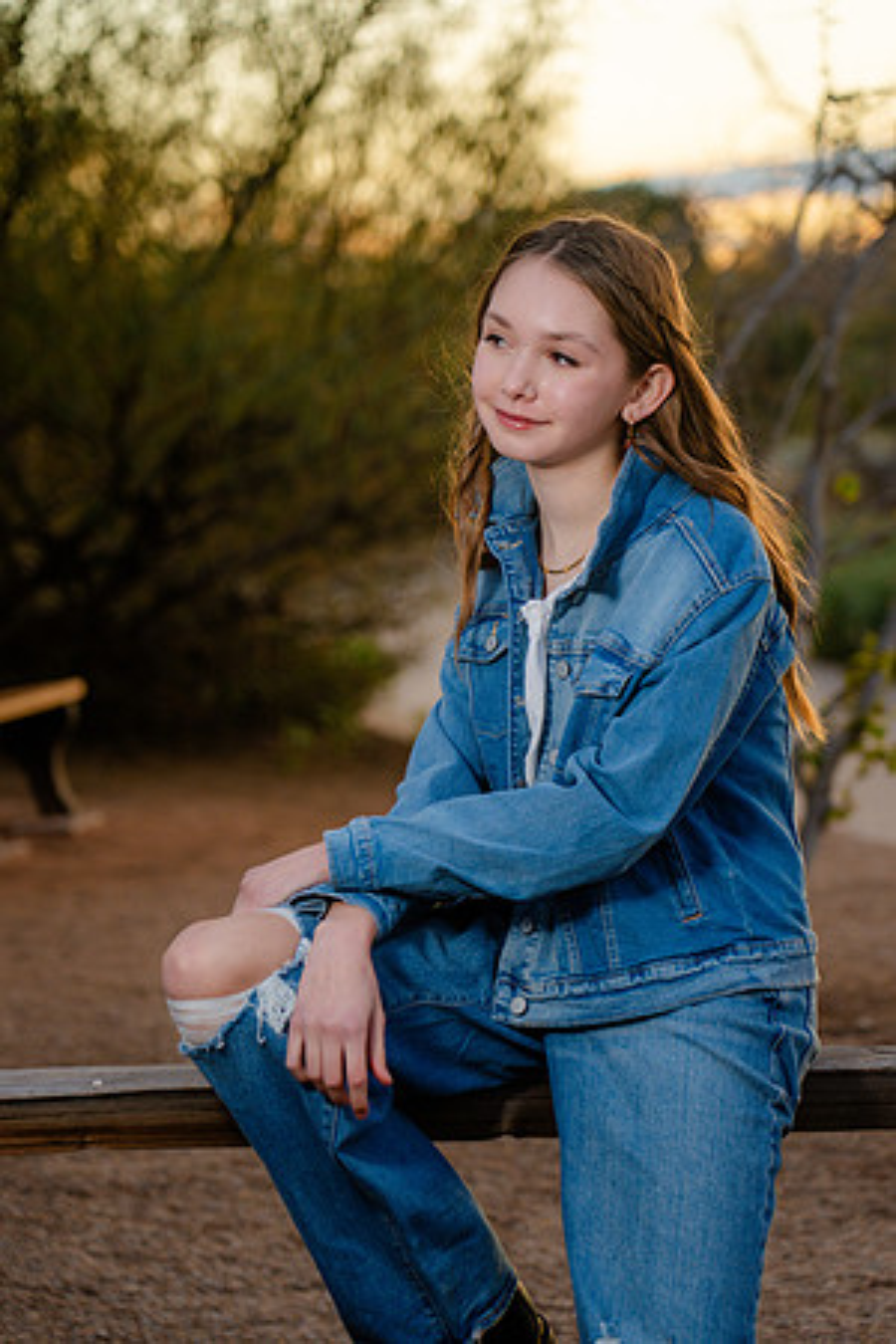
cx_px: 448
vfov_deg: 19.5
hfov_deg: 13.0
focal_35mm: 105
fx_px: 3920
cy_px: 672
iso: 250
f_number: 4
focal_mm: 105
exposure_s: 1/200
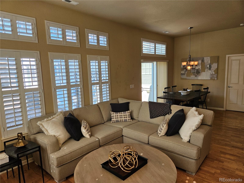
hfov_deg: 73.9
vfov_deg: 58.9
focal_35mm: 23
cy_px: 92
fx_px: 162
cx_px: 122
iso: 80
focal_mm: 5.4
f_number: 1.8
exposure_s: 1/120
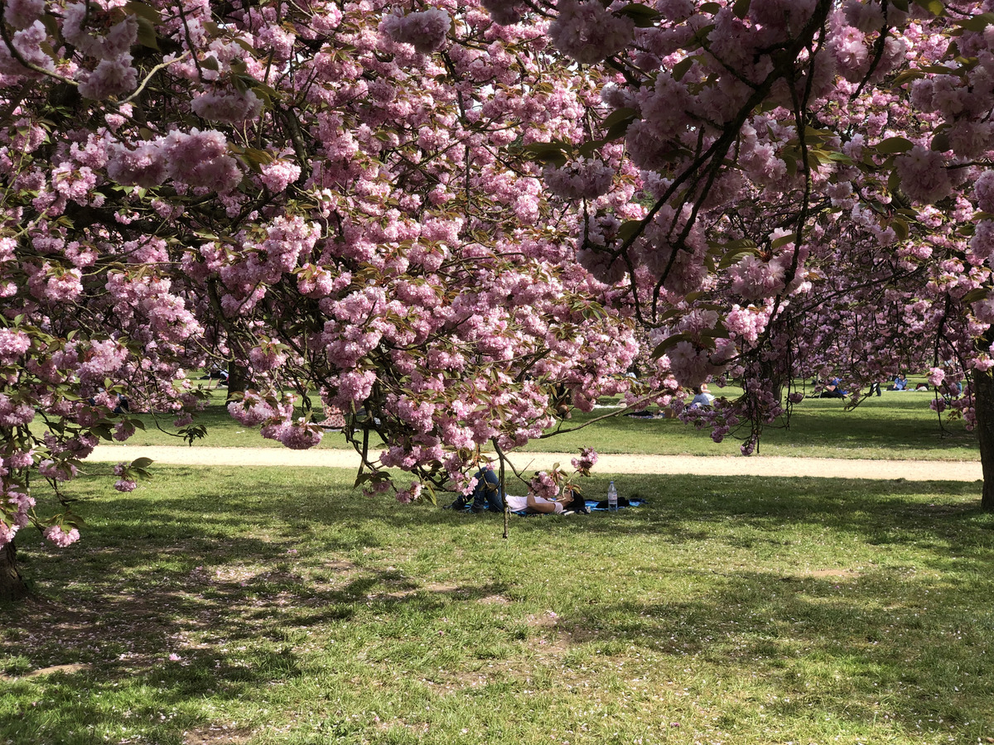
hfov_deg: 36.8
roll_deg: +0.8
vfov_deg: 28.0
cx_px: 497
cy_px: 372
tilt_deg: -1.1
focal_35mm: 52
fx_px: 1493
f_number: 2.4
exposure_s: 1/313
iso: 16
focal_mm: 6
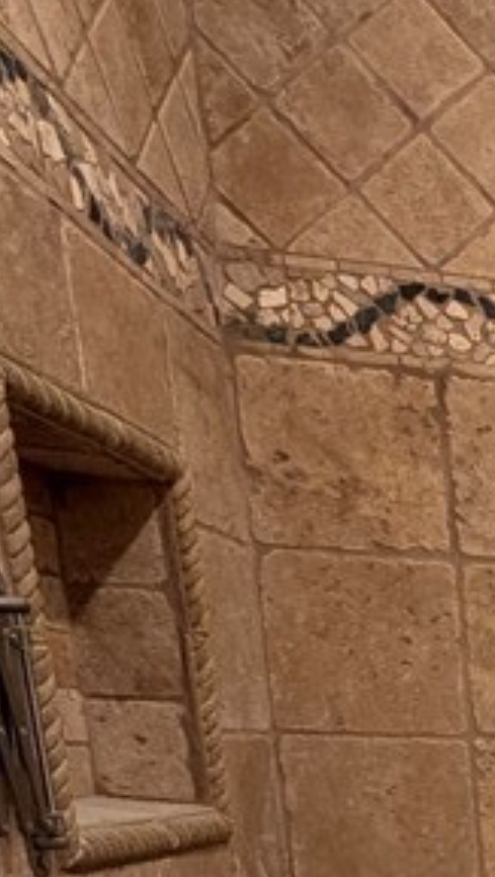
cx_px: 1124
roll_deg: -0.3
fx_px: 1257
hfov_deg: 15.2
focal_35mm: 54
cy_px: 1023
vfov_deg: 32.5
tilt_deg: -12.1
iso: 250
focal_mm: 2.22
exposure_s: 1/60
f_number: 2.2
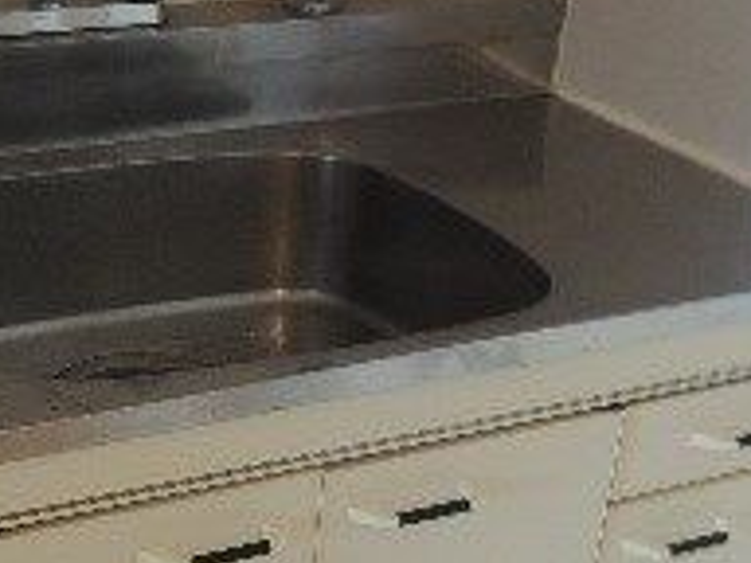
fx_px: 1736
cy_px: 481
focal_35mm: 80
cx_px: 172
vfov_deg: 18.2
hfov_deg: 24.1
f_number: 2.8
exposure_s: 1/30
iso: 320
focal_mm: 4.3
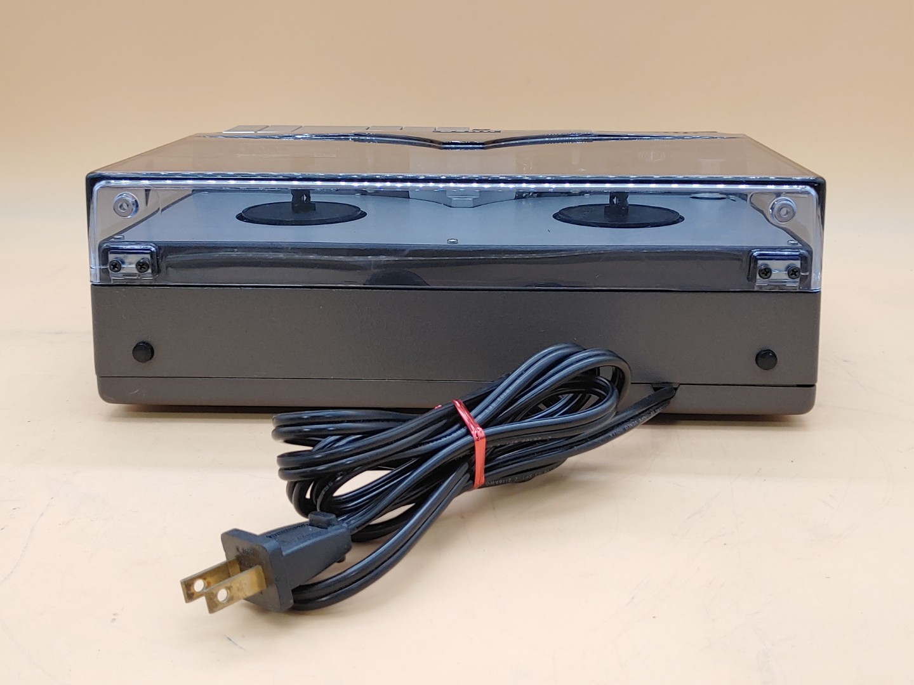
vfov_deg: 35.1
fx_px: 1083
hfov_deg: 45.8
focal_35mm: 41
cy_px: 342
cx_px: 457
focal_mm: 4.36
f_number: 1.8
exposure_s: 1/63
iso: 50
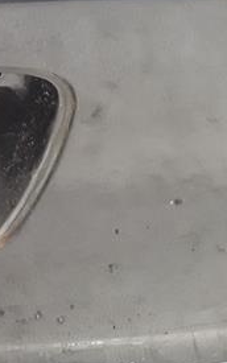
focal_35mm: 69
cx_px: -143
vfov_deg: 29.5
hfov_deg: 16.6
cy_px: 115
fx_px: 683
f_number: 1.9
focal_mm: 2.91
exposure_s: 1/33
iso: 160
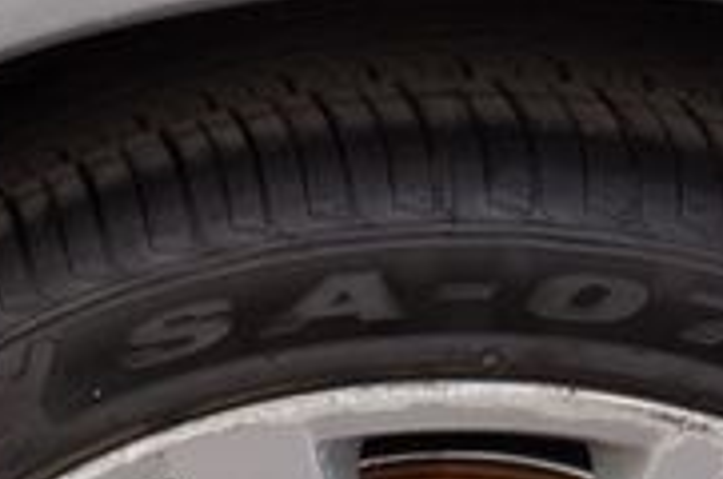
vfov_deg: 14.9
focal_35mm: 85
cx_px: 324
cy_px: 715
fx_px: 1704
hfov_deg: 23.9
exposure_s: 1/100
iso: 100
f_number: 5.6
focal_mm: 16
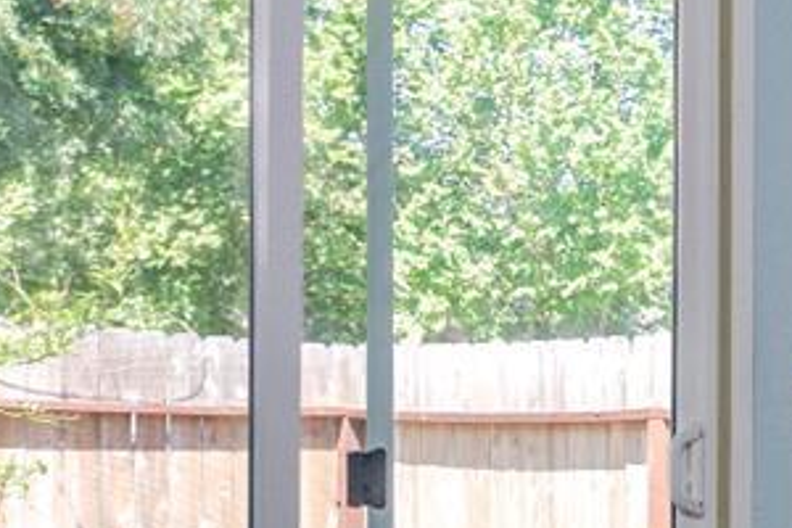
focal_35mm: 90
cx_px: 1206
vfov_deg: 15.2
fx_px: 1980
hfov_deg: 19.5
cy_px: 363
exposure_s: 1/80
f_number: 5
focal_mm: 12
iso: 100
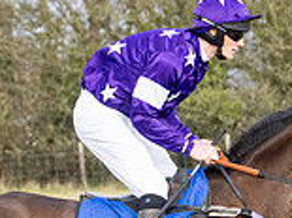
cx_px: 104
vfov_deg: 2.3
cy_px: 341
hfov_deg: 3.1
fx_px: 5319
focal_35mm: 631
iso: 800
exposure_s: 1/2000
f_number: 5
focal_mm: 110
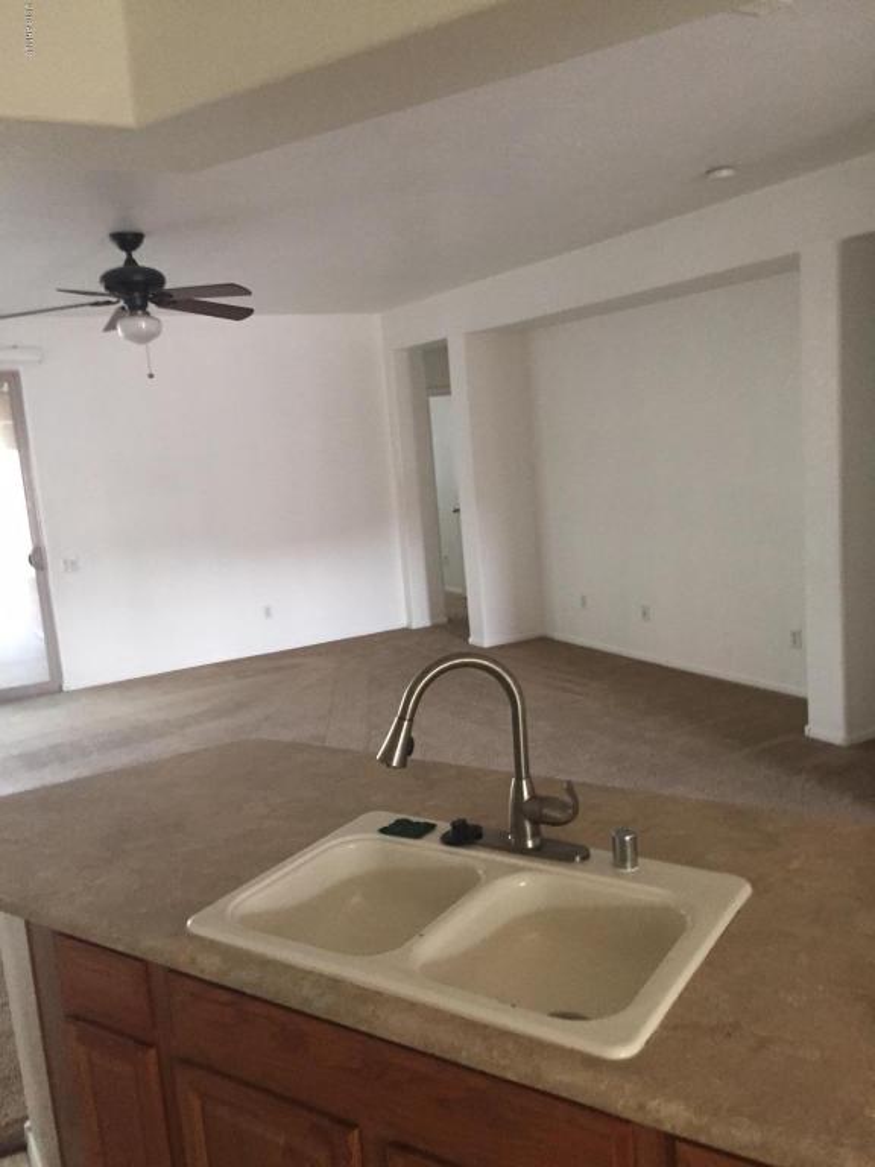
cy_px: 584
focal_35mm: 29
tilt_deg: -12.4
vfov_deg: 61.7
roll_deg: +4.3
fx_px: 977
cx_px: 438
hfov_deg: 48.2
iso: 250
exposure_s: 1/24
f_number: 2.2
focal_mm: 4.15
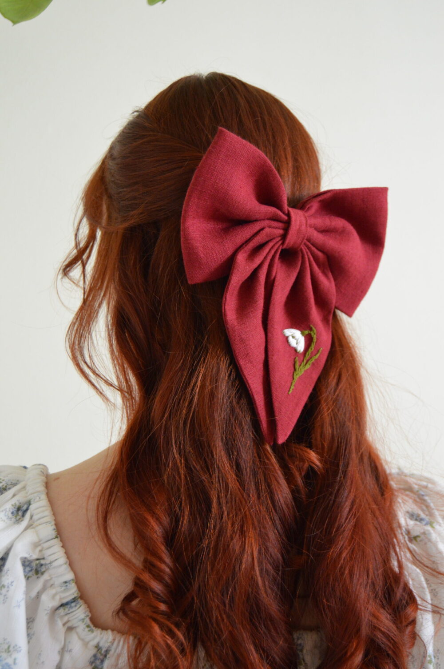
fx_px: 723
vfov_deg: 49.6
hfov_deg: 34.1
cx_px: 222
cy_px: 334
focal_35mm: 39
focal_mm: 26
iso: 1600
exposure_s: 1/60
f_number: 4
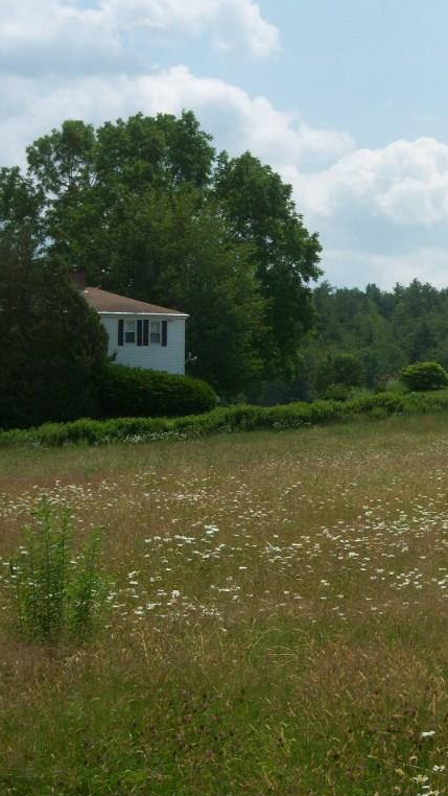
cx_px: 469
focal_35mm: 82
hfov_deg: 14.5
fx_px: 1731
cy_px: 399
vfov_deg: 25.9
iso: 80
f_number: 5.6
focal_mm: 11.7
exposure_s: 1/640
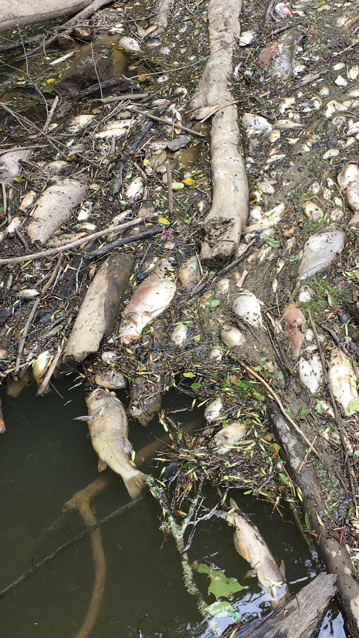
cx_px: 282
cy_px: 252
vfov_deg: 39.7
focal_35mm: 52
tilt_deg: -35.4
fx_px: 880
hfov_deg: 22.8
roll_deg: +2.3
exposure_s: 1/161
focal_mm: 4.15
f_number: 2.2
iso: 25
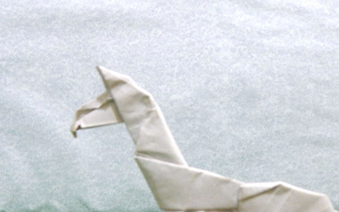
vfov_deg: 22.1
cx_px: 196
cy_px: 169
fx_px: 536
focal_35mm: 58
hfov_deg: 35.0
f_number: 3.3
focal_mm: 6.1
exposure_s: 1/13
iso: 400
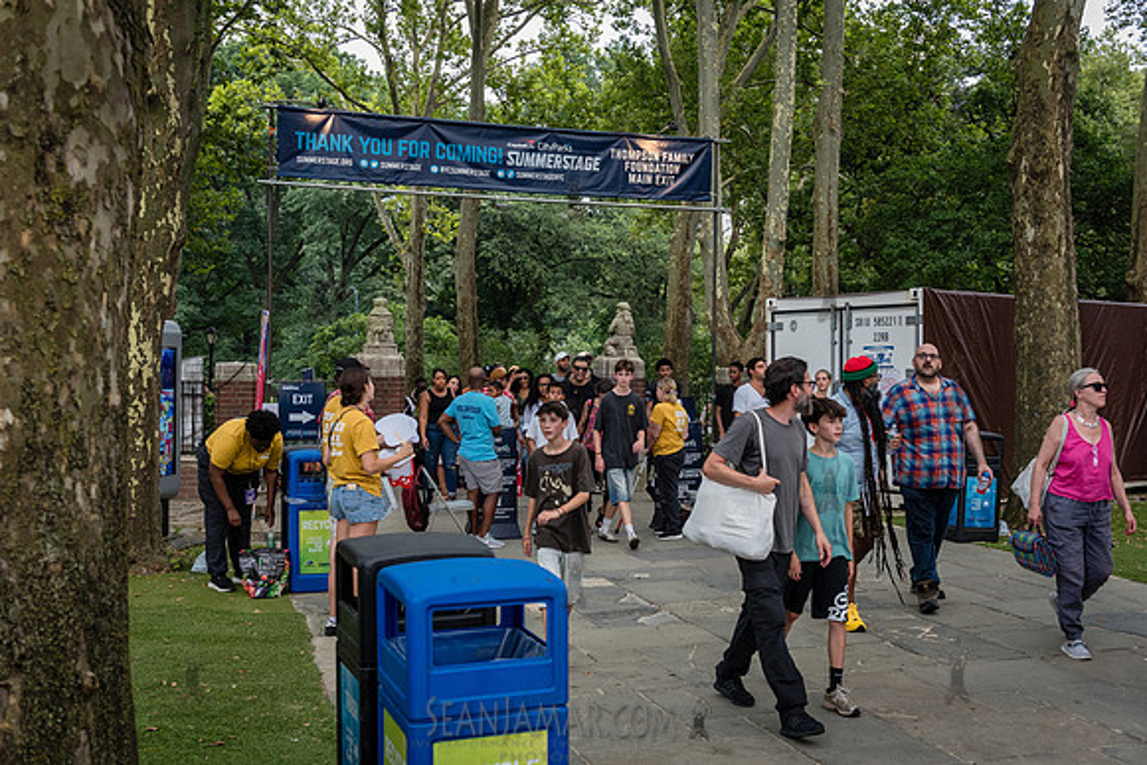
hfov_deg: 50.3
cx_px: 574
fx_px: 1222
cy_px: 382
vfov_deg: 34.8
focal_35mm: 38
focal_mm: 38
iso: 1000
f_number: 4.5
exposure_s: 1/640
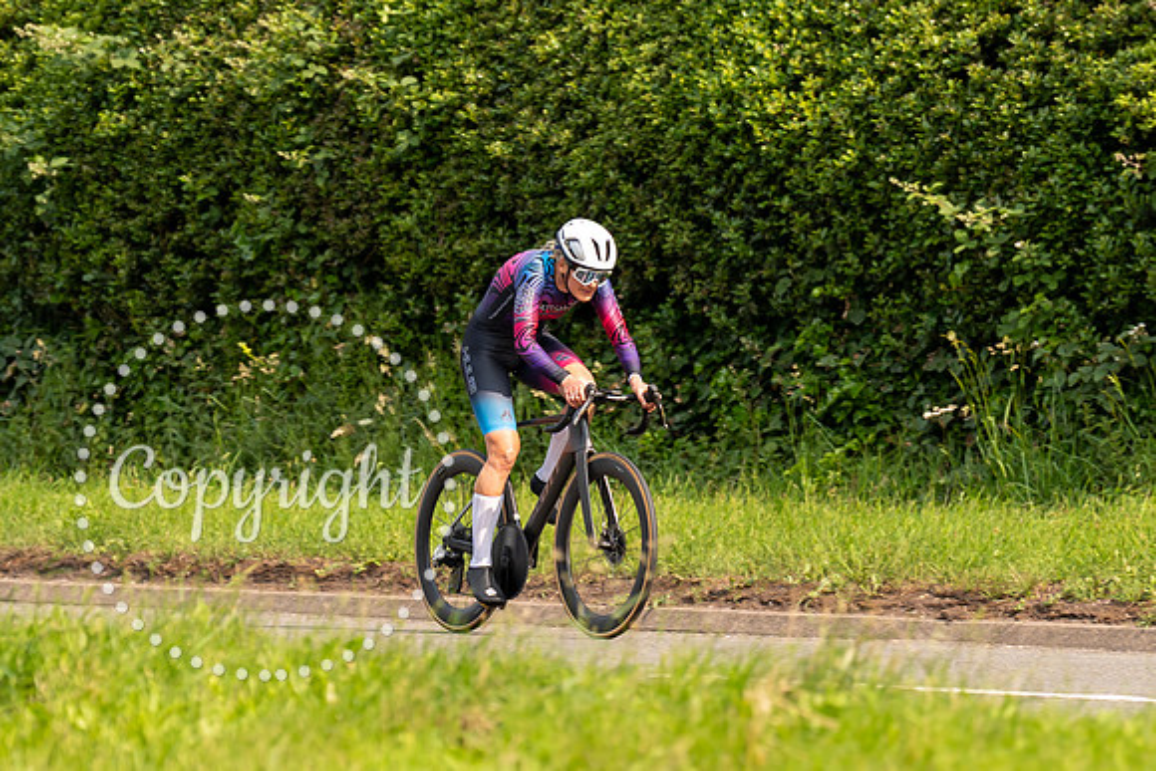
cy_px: 605
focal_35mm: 302
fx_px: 9693
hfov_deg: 6.8
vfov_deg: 4.6
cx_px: 422
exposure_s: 1/1000
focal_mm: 125
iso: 200
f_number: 3.2
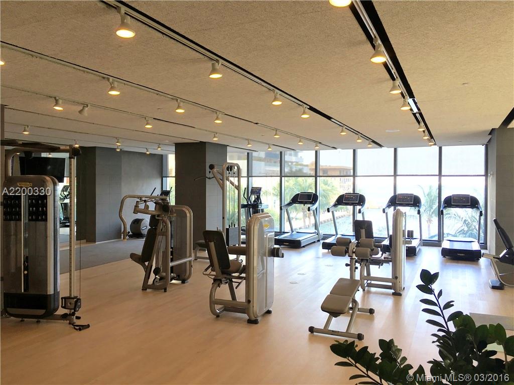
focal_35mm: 29
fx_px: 431
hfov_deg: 61.7
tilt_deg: +0.4
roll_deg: +0.2
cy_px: 192
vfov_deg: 48.2
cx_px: 257
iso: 25
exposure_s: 1/60
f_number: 2.2
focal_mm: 4.15
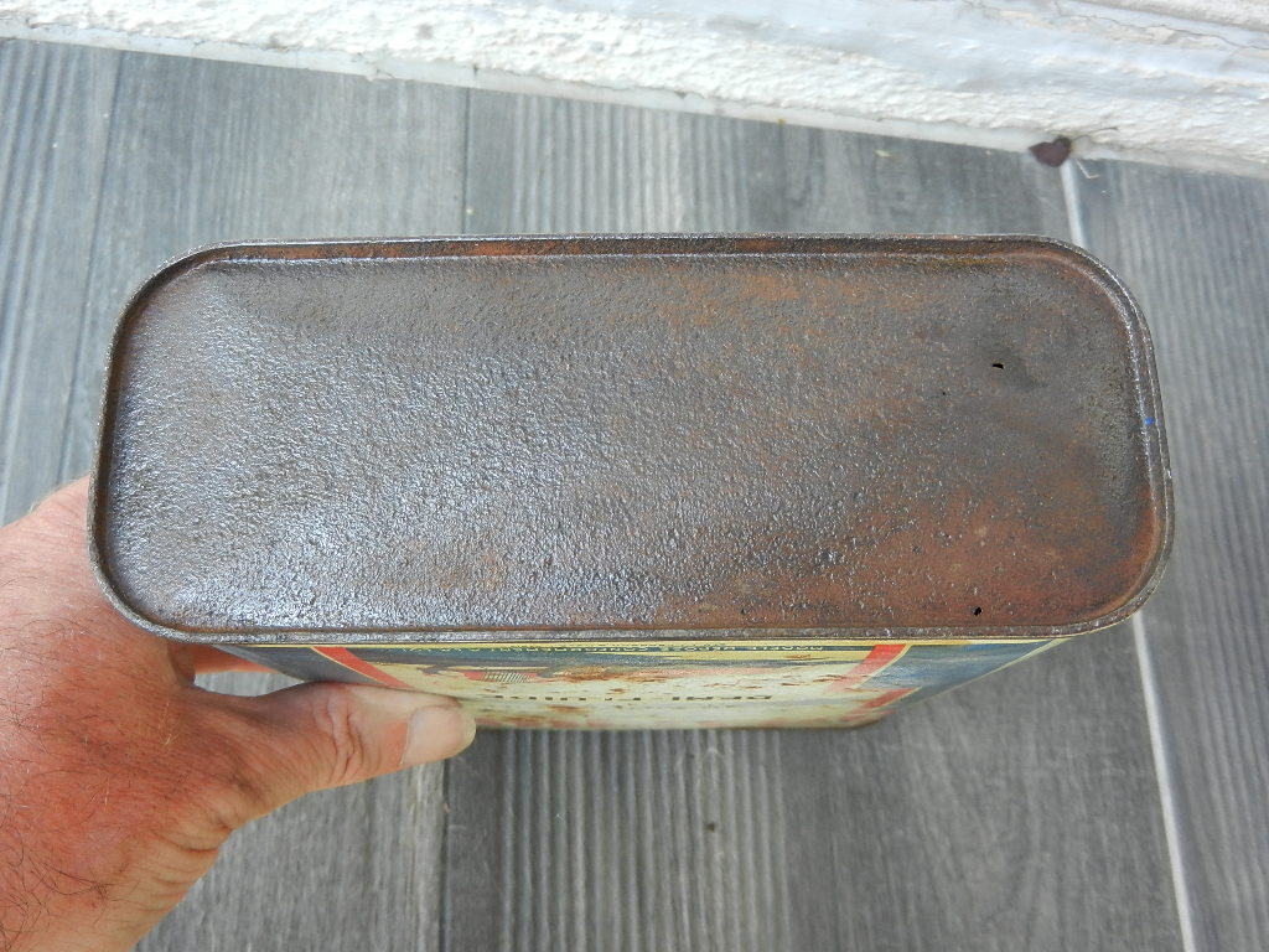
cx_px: 634
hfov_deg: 55.4
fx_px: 1210
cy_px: 476
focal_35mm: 33
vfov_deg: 42.9
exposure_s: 1/60
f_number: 3.8
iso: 160
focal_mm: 5.9
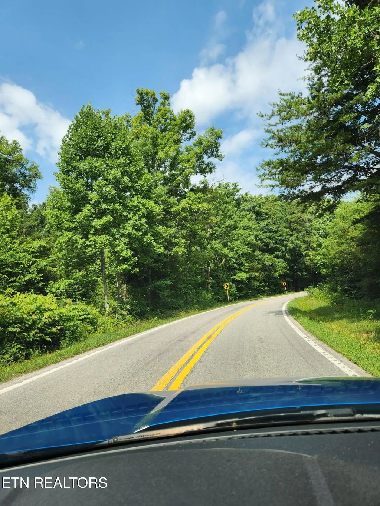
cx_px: 190
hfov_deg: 58.9
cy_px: 253
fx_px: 337
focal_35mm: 23
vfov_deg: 73.9
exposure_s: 1/809
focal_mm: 5.4
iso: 20
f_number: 1.8
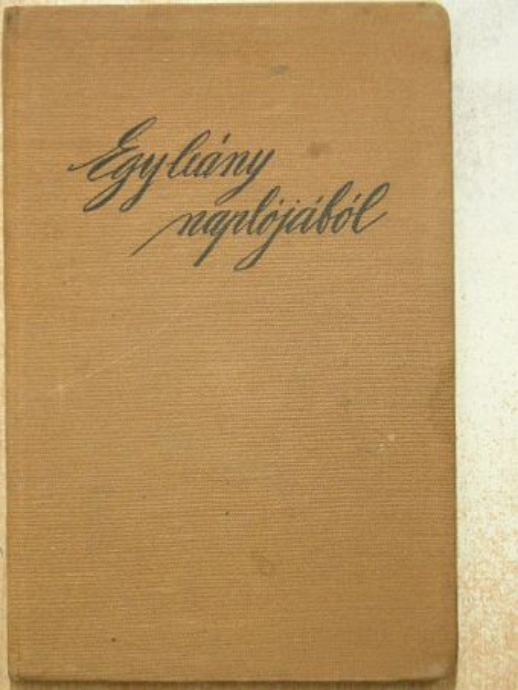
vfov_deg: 19.8
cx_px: 259
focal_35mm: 99
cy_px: 345
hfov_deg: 14.9
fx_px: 1974
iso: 200
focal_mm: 16.5
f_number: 3.5
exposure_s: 1/22.3
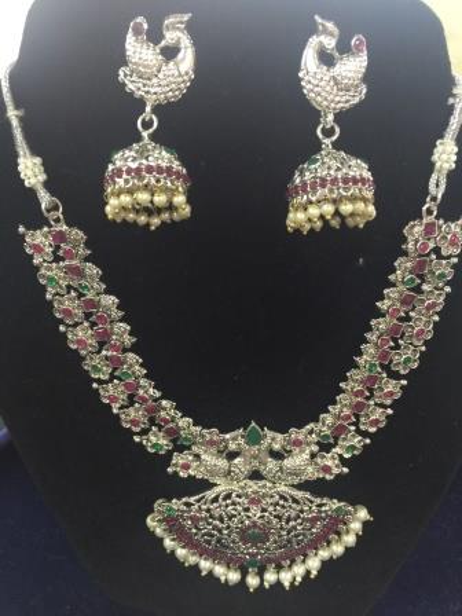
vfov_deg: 61.7
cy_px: 308
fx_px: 516
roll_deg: +0.2
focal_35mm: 29
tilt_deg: -42.9
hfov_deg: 48.2
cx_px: 231
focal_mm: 4.15
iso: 50
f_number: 2.2
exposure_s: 1/15
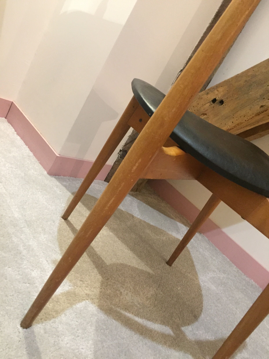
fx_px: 300
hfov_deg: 48.2
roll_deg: -31.4
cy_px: 180
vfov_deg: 61.7
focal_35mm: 29
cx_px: 134
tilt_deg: -18.9
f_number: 2.2
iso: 320
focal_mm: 4.15
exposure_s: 1/17
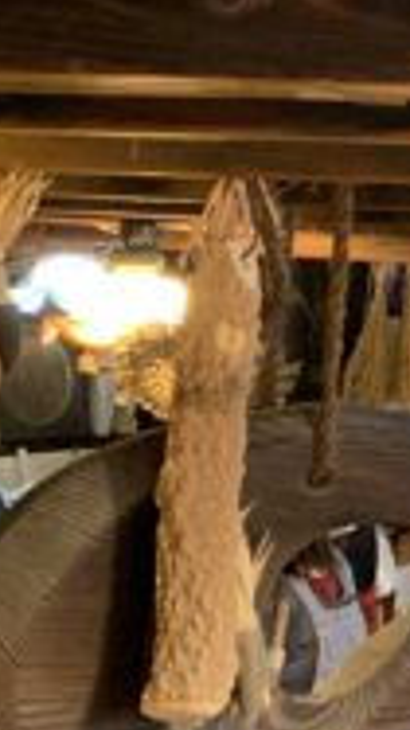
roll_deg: -3.0
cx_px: 1109
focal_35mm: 91
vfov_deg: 23.0
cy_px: 109
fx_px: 1761
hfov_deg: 10.6
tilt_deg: +8.2
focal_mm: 4.25
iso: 400
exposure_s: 1/57
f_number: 1.8
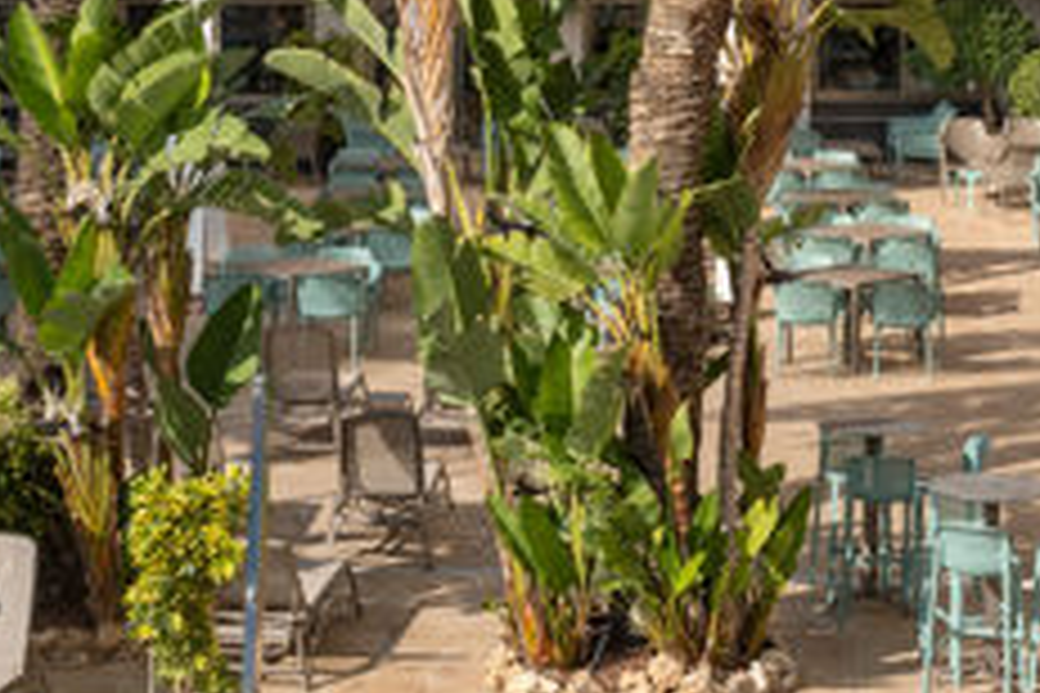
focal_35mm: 155
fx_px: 4477
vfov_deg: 8.8
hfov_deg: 13.2
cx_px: 621
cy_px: -126
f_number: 8
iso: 100
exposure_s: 1/500
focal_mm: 35
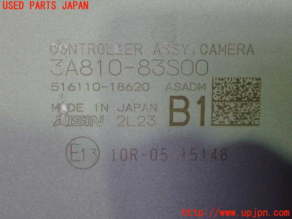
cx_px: 146
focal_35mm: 44
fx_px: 371
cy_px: 110
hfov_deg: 42.9
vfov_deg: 32.9
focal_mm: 7.84
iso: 800
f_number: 2.9
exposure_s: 1/100
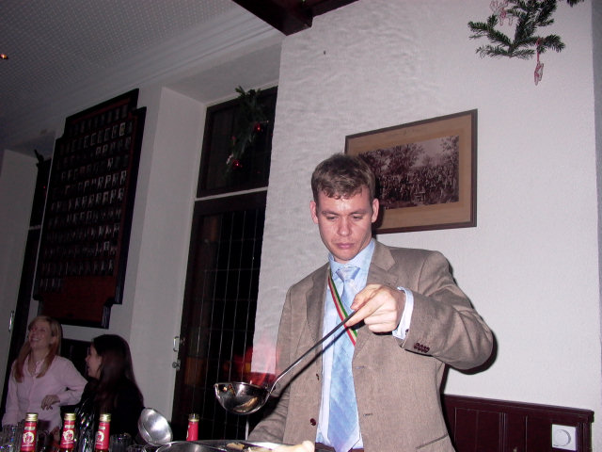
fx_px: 574
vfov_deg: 42.9
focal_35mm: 33
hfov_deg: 55.4
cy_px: 226
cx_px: 301
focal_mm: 7.13
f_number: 2.04
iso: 100
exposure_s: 1/64.2
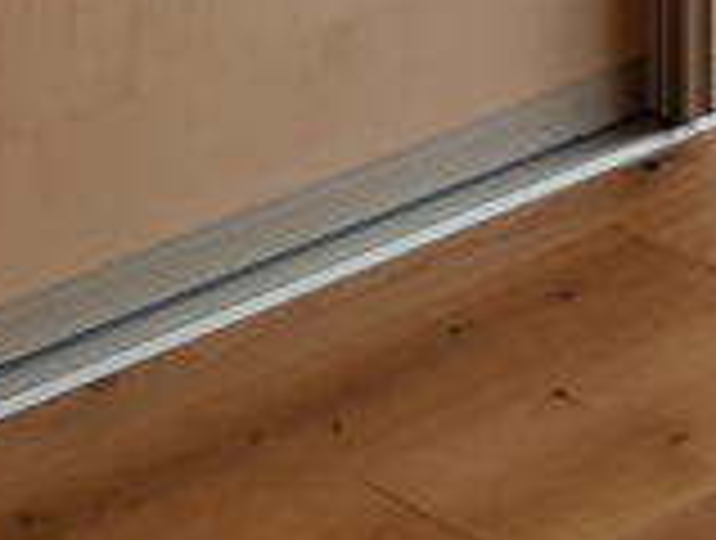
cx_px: 77
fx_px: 3462
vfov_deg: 7.9
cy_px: -958
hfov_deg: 11.7
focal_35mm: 167
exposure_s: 1/50
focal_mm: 4.2
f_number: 1.7
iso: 50
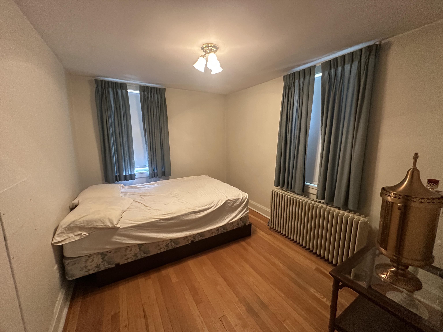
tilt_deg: -10.0
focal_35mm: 14
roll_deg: -0.4
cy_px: 166
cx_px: 222
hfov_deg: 102.1
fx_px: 179
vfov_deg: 85.7
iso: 500
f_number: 2.2
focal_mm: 2.22
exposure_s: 1/60
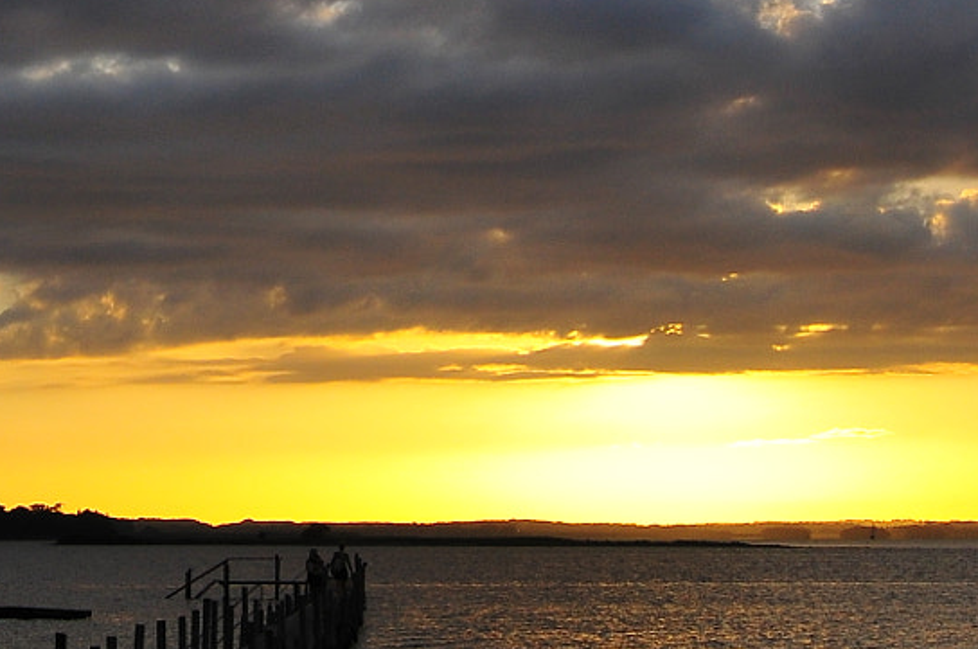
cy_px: -27
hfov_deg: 17.8
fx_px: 3065
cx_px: 47
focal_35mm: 113
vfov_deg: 11.9
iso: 200
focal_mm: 20
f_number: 10
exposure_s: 1/400
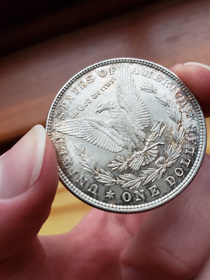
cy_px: 140
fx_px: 210
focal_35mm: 26
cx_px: 105
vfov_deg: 67.3
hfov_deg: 53.1
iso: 320
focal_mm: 4.3
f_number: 2.4
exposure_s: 1/60
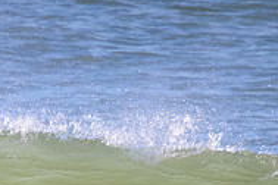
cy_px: 230
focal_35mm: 2452
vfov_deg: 0.6
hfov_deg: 0.8
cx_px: 24
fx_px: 18933
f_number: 11
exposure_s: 1/2000
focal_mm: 800
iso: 1800
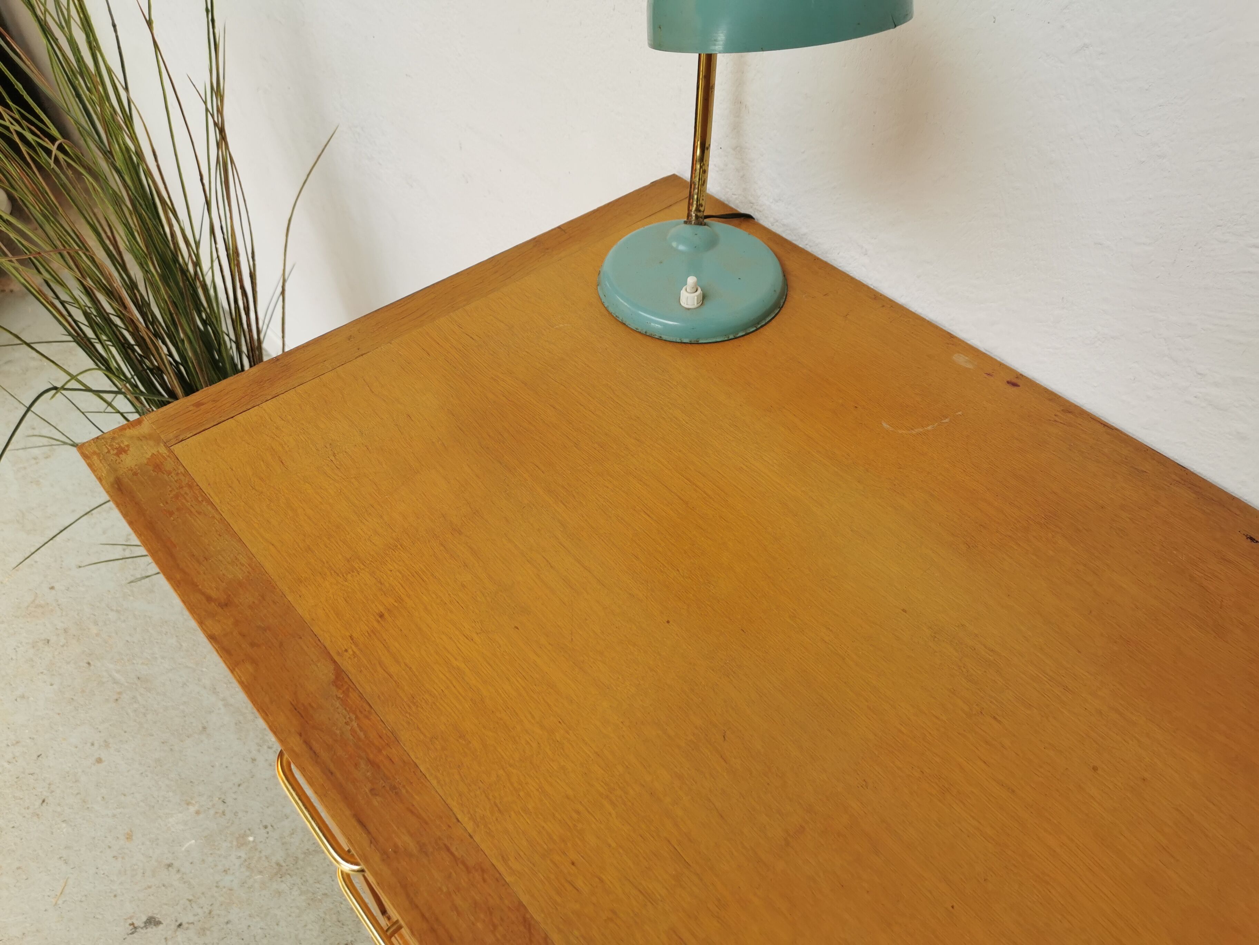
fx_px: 982
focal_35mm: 27
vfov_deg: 51.4
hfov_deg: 65.3
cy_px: 472
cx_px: 630
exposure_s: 1/183
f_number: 1.8
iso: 50
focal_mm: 5.58
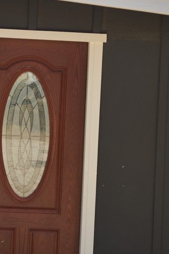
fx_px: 1173
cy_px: 115
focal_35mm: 166
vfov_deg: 12.4
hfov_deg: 8.2
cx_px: 49
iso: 100
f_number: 5.6
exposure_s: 1/200
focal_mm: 52
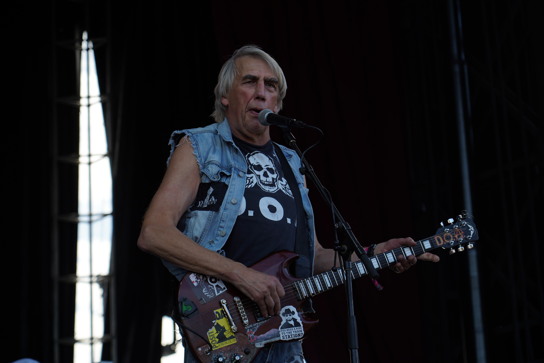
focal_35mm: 105
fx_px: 1587
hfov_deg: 19.5
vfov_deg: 13.0
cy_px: 182
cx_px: 272
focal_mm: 105
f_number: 5
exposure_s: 1/320
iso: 100
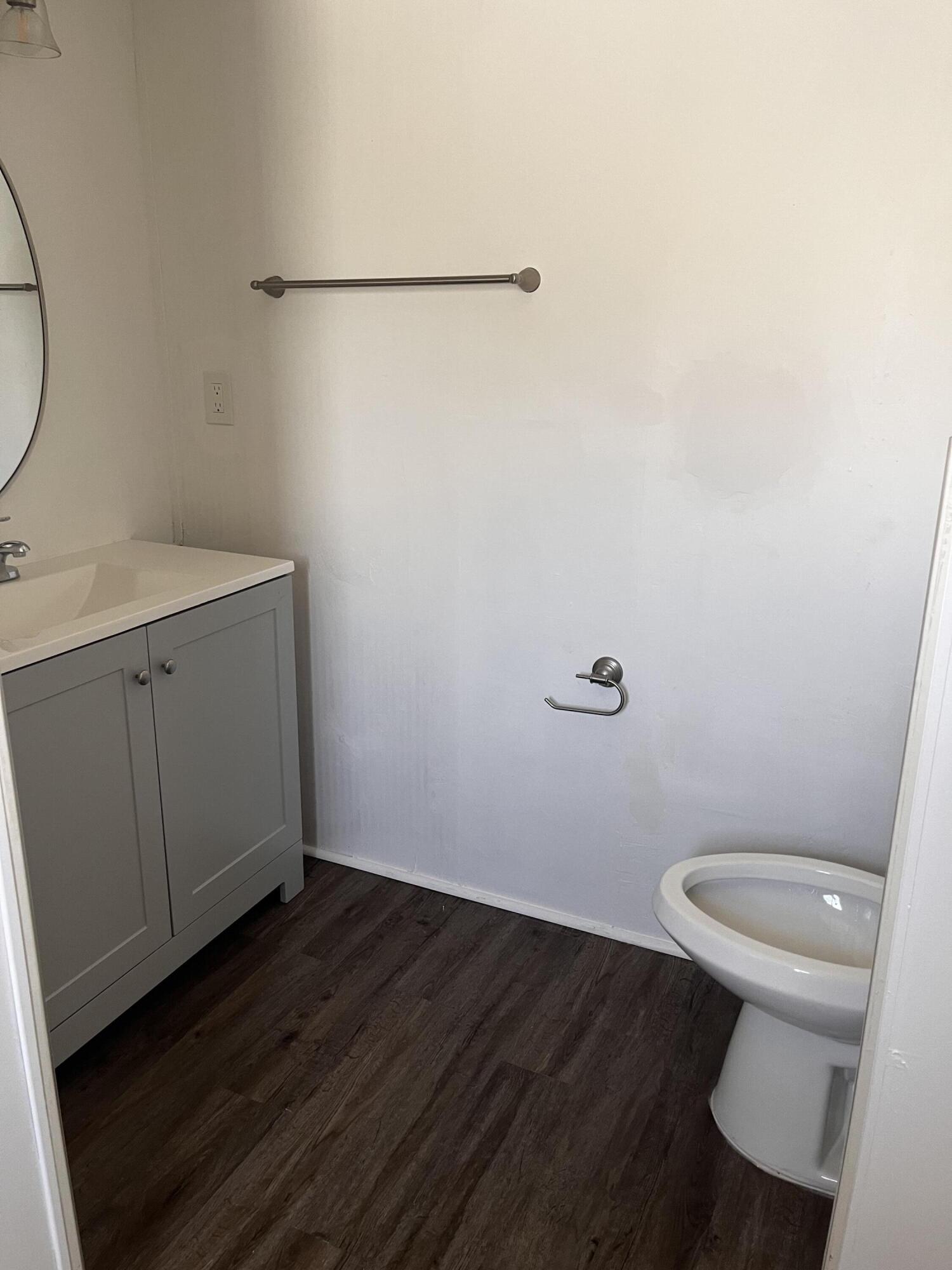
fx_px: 953
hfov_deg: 53.1
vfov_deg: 67.3
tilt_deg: -15.2
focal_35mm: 26
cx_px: 476
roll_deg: -0.7
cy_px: 635
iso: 100
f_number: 1.6
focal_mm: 5.1
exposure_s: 1/60
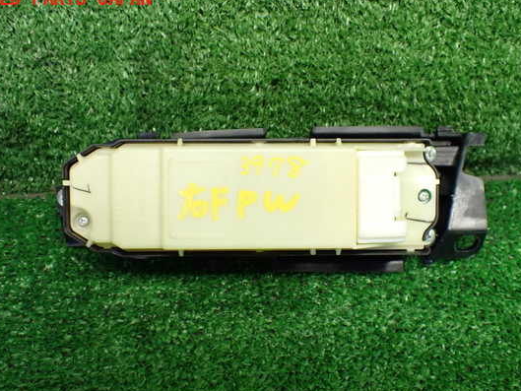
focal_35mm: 34
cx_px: 268
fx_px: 512
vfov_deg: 41.8
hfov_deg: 53.9
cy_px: 208
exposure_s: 1/125
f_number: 2.3
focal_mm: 5.4
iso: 800
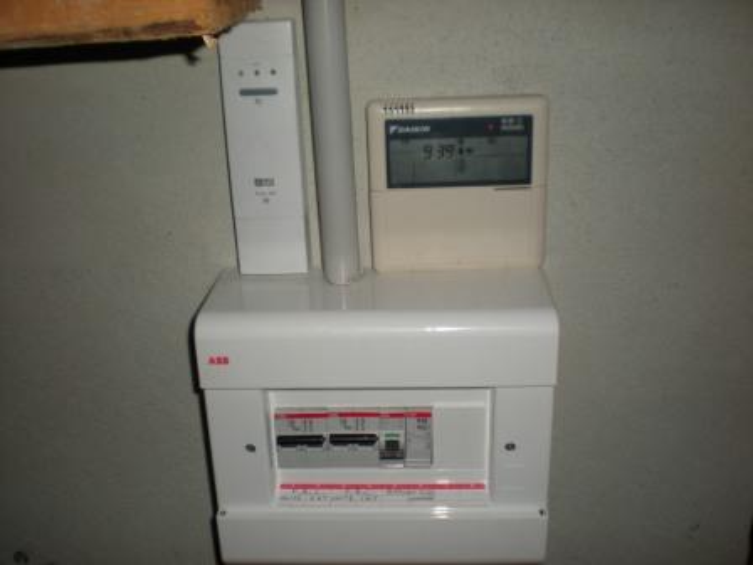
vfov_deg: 37.7
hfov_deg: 49.0
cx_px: 376
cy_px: 282
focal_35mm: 38
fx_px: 827
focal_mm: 6.3
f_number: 3.1
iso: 64
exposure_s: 1/60
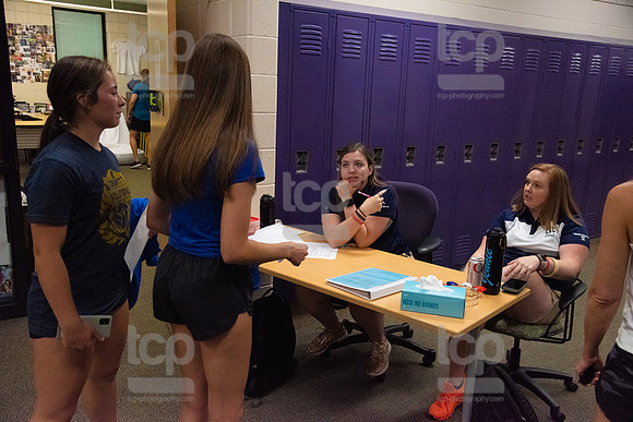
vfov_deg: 41.1
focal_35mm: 32
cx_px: 316
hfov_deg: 58.7
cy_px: 211
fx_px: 563
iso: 6400
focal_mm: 32
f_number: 5
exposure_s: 1/400
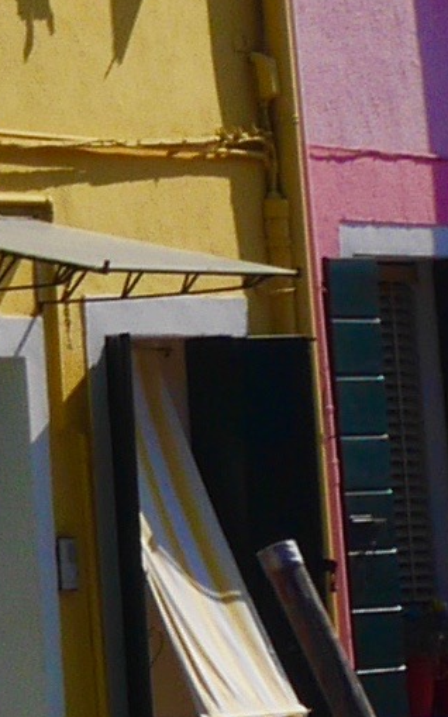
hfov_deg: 3.0
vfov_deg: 4.7
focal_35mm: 440
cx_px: -683
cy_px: -837
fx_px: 8598
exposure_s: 1/500
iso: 200
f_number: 11
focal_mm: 23
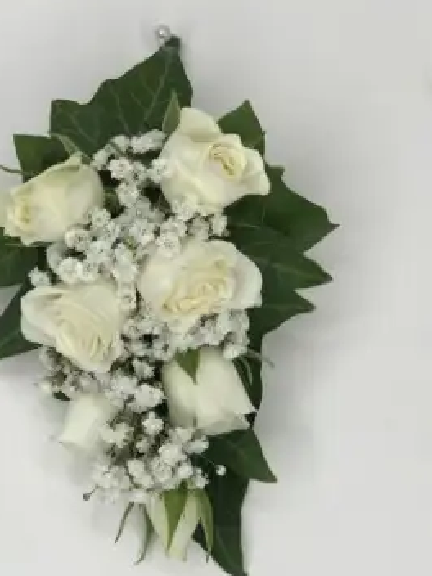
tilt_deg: -73.7
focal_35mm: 71
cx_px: 188
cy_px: 301
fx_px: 1181
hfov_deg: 20.7
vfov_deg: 27.4
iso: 16
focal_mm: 6
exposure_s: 1/201
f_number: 2.4
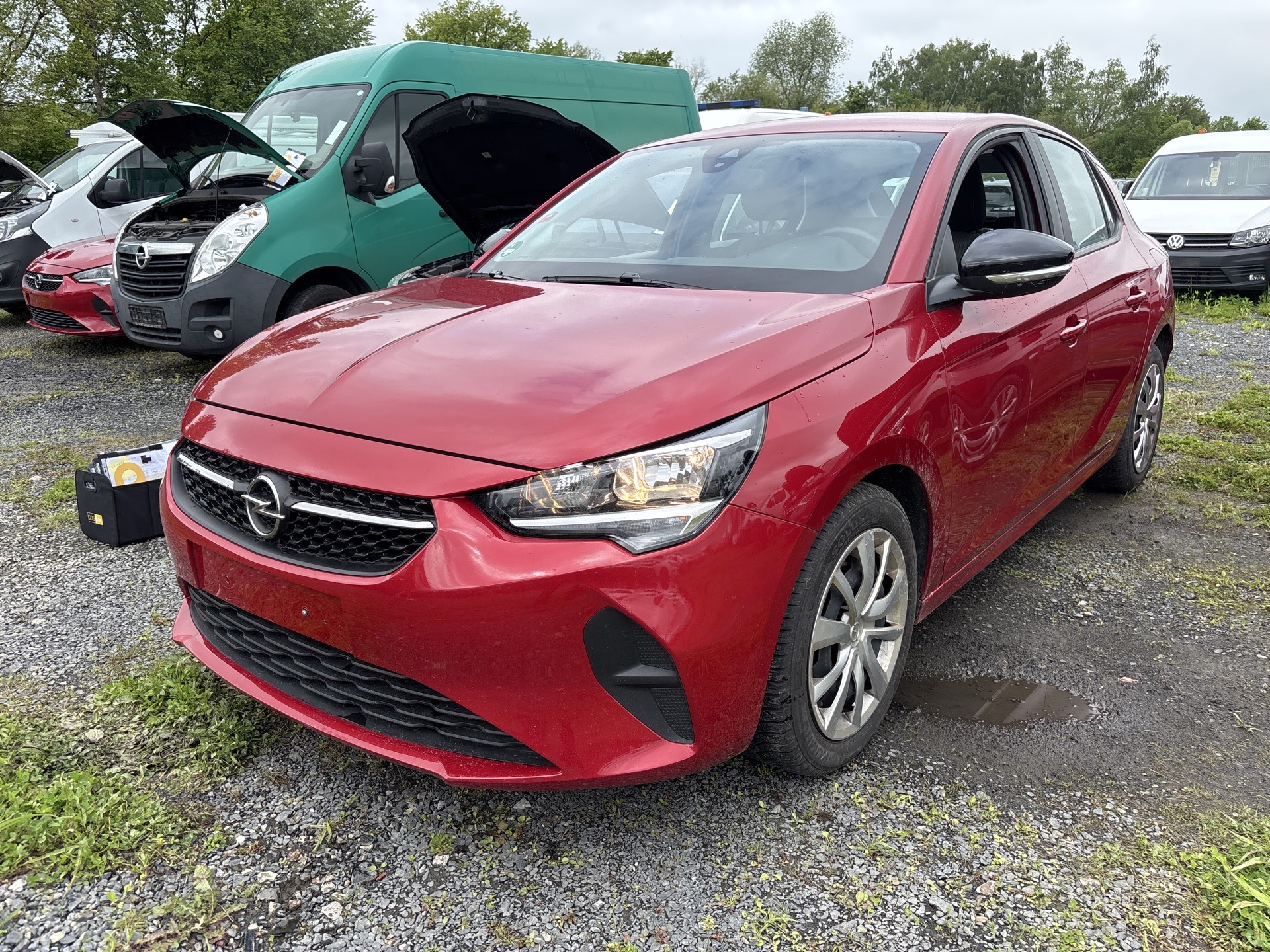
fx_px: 954
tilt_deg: -15.2
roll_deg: -0.5
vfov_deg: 53.1
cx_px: 635
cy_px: 476
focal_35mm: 26
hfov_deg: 67.3
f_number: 1.6
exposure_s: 1/1068
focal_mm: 5.96
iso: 50
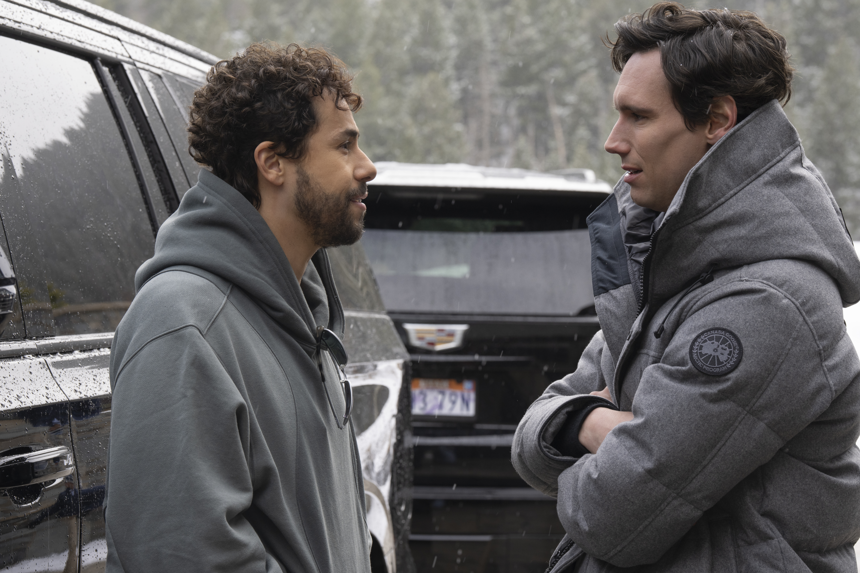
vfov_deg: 12.1
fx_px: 2699
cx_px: 430
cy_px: 286
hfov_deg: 18.1
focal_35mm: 113
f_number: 10
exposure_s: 1/160
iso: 400
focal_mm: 113
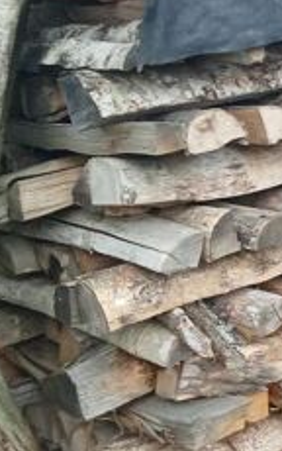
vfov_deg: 32.9
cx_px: 456
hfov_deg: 18.0
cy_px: 243
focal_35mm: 62
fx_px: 761
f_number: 2.2
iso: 148
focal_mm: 3.46
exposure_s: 1/100
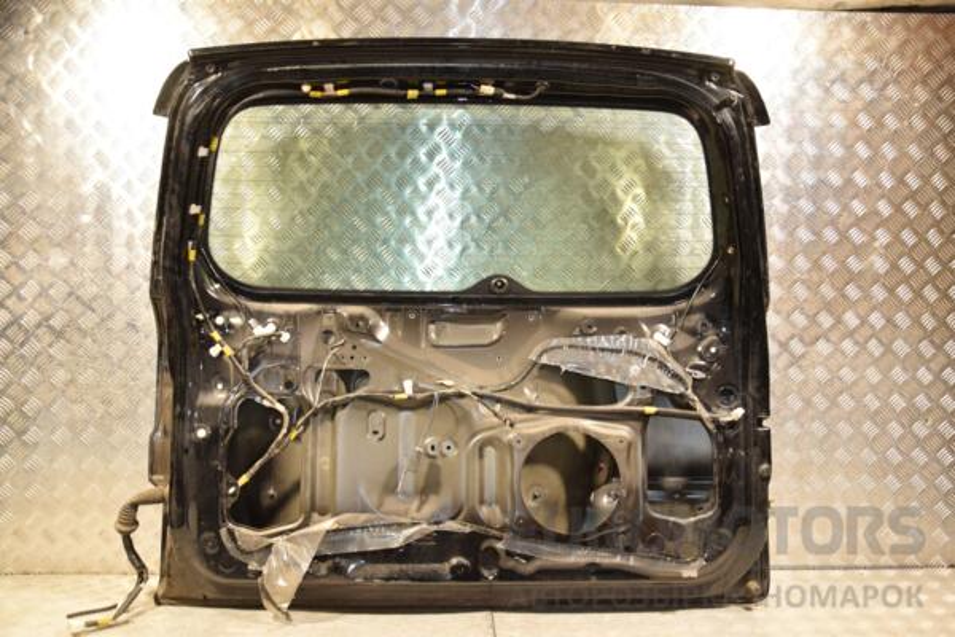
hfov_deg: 59.5
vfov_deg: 41.7
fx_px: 836
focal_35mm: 32
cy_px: 318
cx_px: 478
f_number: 5
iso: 800
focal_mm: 21
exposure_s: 1/160
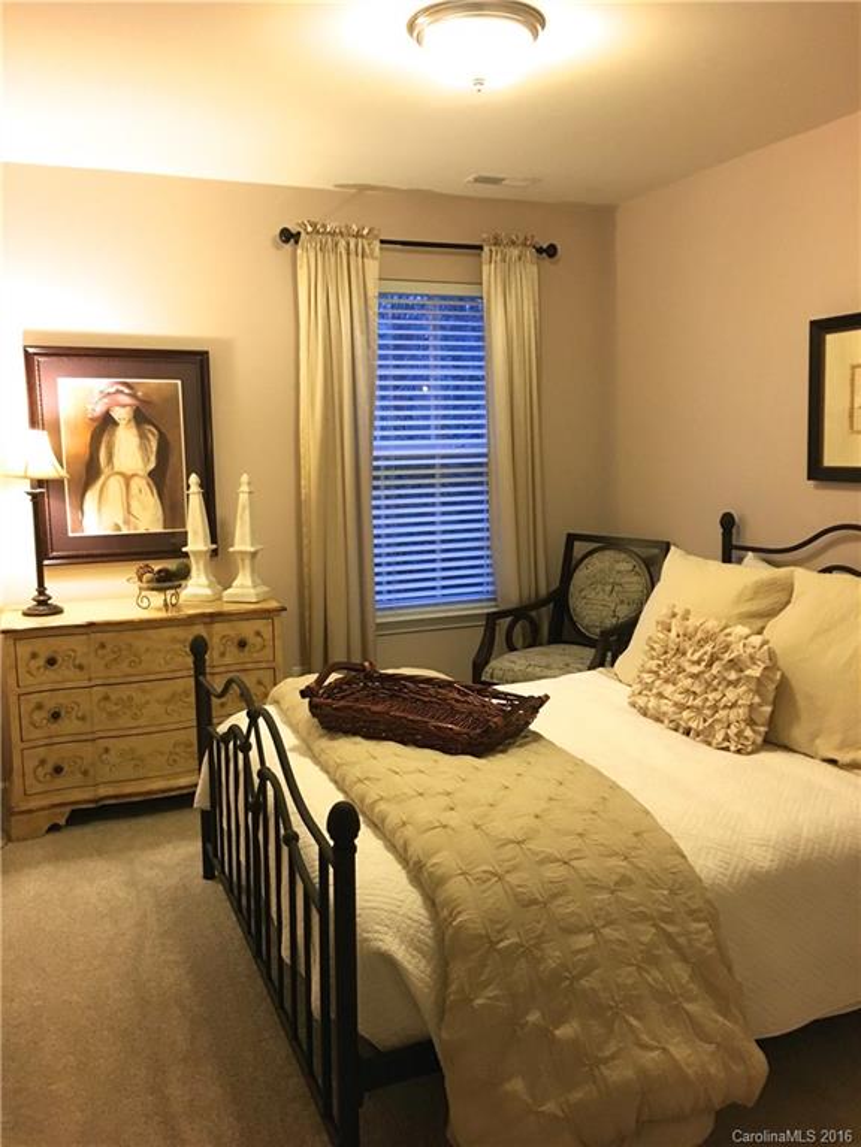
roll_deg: -1.0
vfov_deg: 61.7
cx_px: 430
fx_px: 962
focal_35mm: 29
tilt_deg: -6.7
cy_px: 574
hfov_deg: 48.2
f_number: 2.2
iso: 200
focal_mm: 4.15
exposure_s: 1/24
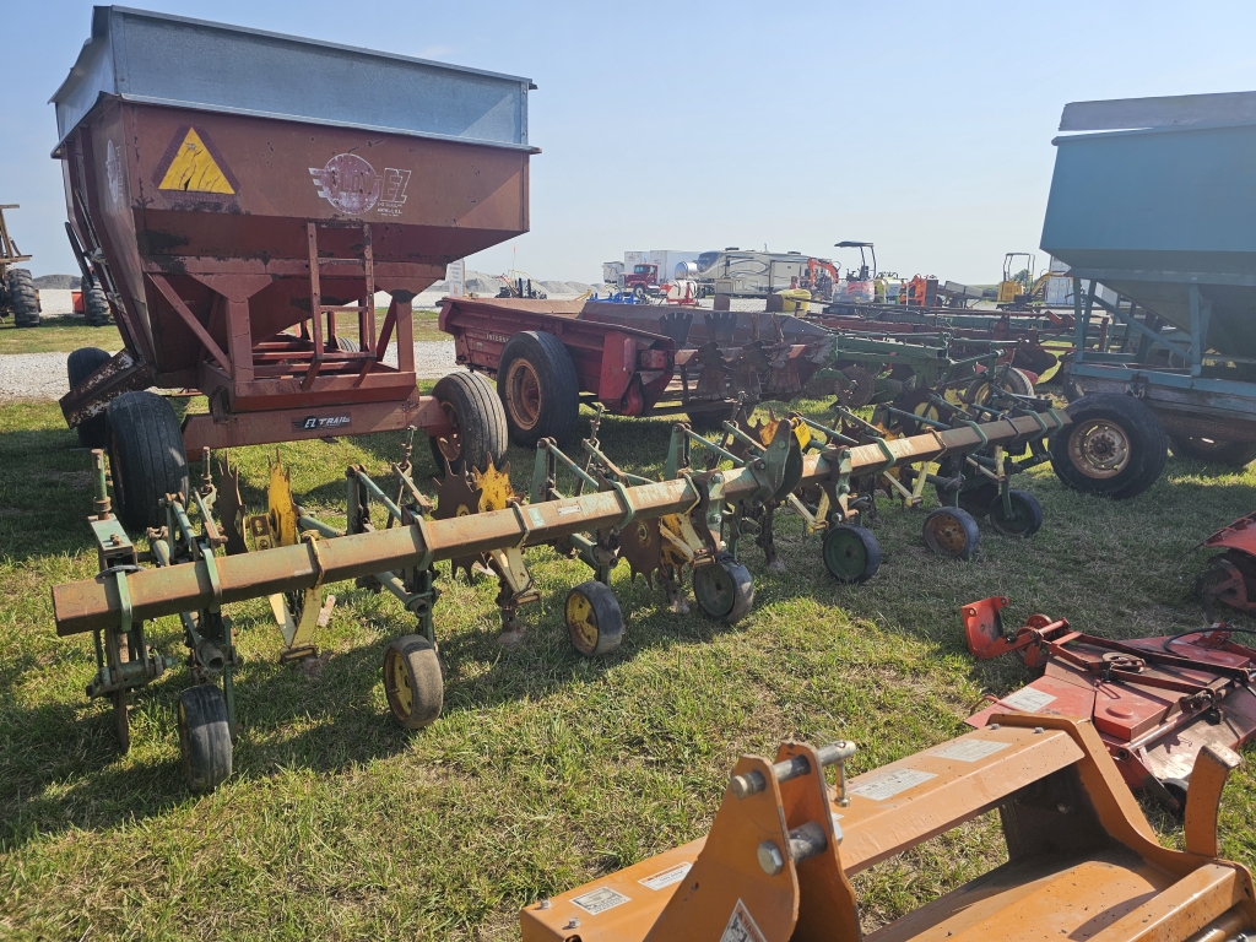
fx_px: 835
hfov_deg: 73.9
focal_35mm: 23
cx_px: 628
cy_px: 471
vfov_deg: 58.9
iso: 10
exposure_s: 1/696
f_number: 1.7
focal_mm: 6.3
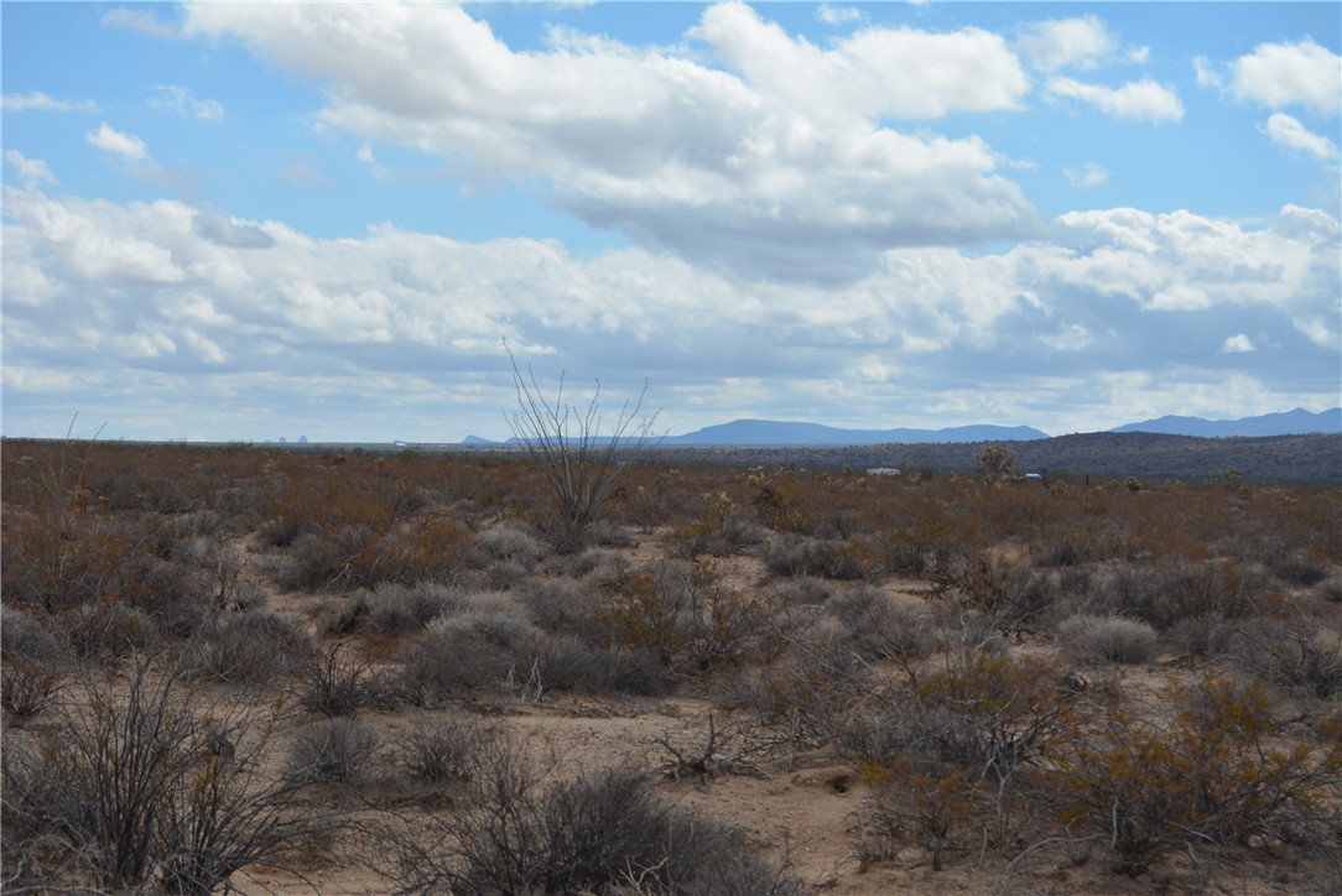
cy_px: 448
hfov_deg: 24.6
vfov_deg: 16.6
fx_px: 3077
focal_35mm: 82
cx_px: 671
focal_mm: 55
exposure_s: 1/2000
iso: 400
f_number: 8
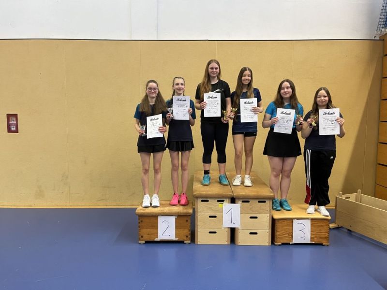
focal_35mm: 26
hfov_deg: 67.3
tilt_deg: -6.0
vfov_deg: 53.1
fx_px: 291
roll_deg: -0.8
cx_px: 194
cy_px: 145
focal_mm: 5.1
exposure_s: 1/50
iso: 80
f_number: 1.6
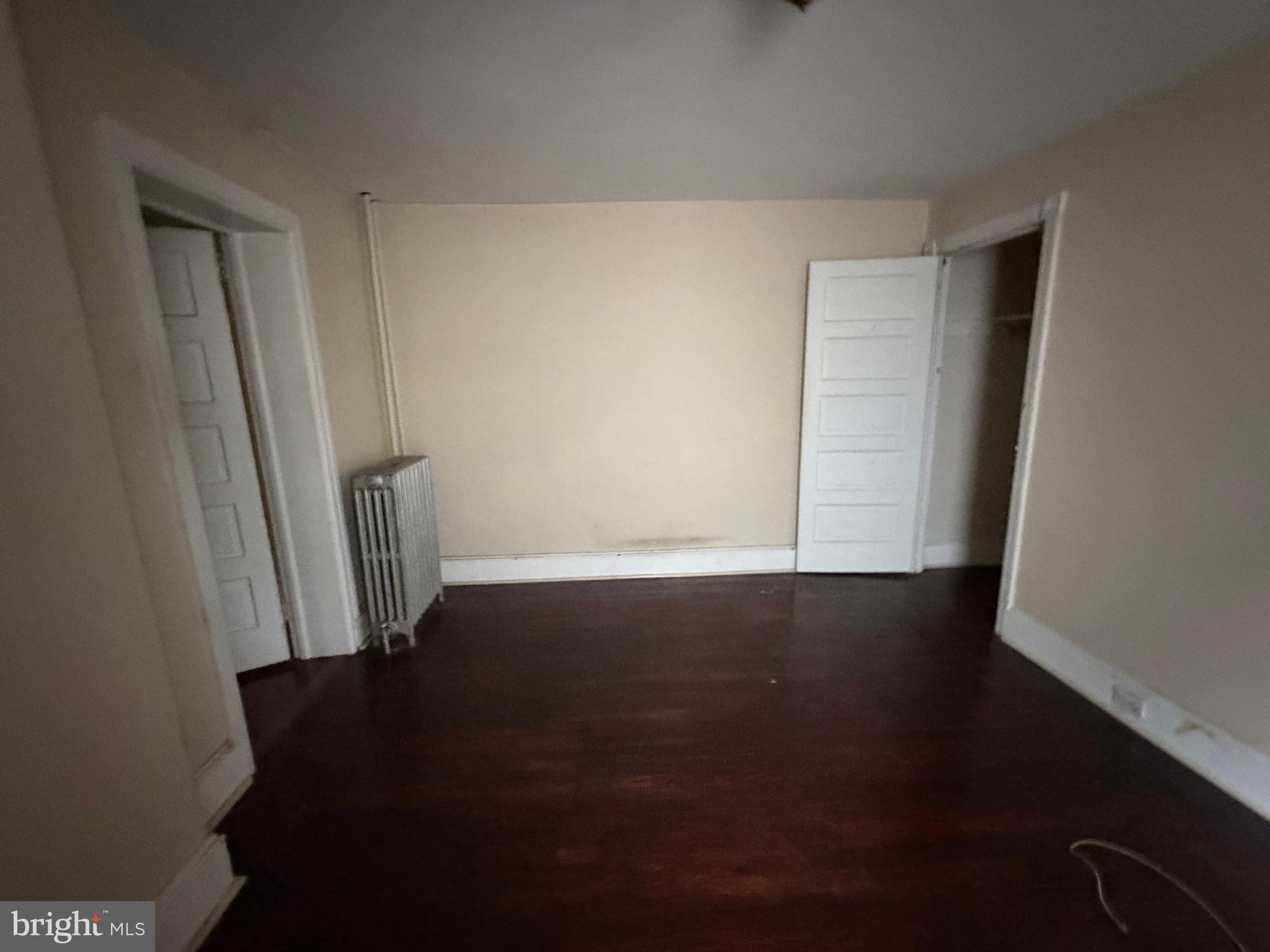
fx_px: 514
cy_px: 476
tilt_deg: -6.8
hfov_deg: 102.1
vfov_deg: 85.7
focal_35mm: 14
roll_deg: -0.1
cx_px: 635
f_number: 2.2
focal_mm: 2.22
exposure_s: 1/30
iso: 1250
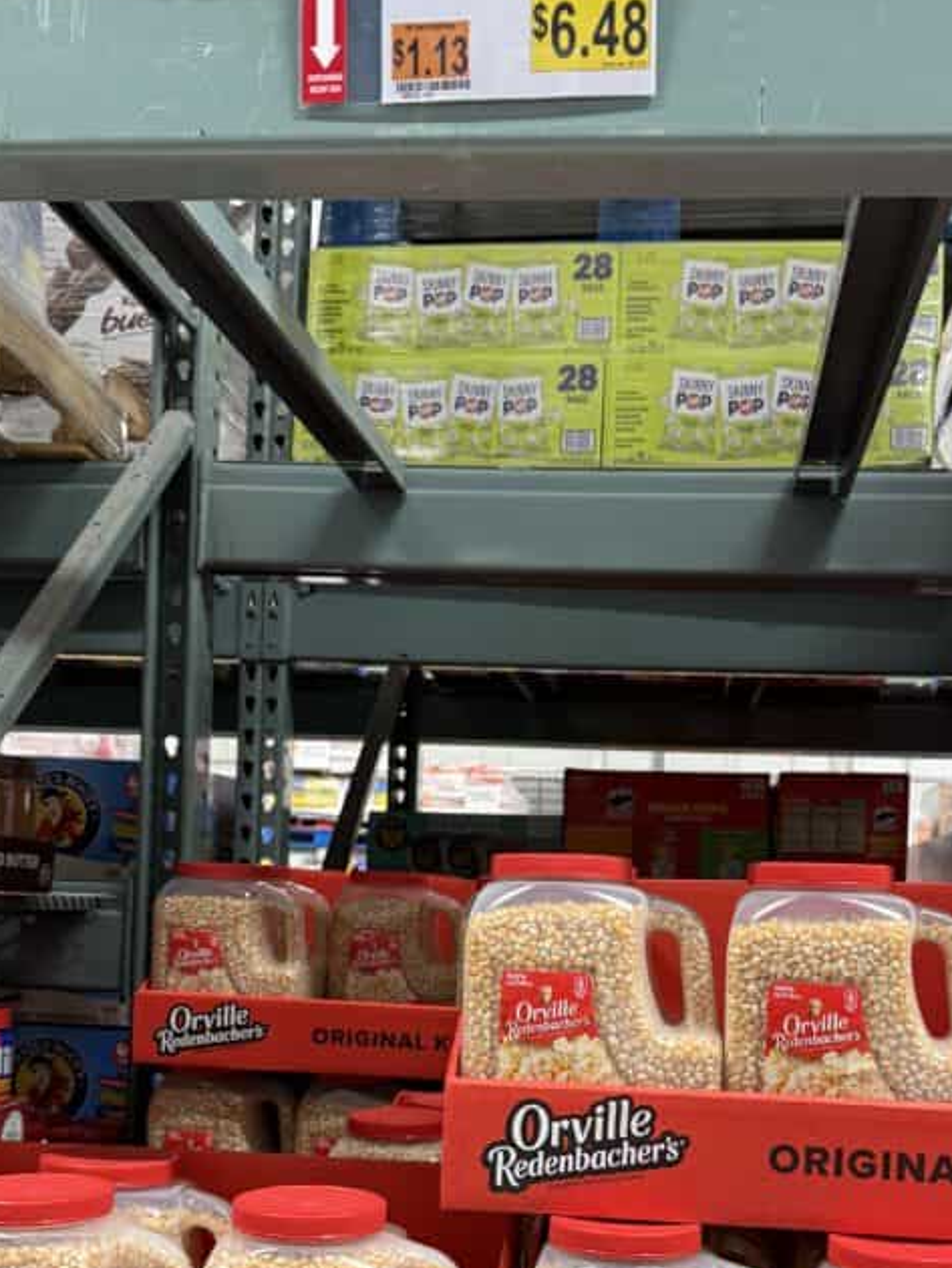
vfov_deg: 46.5
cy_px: 912
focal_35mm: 39
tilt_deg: +0.8
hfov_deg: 36.7
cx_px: 568
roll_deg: -2.2
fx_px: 1429
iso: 250
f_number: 1.78
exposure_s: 1/60
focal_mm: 6.76
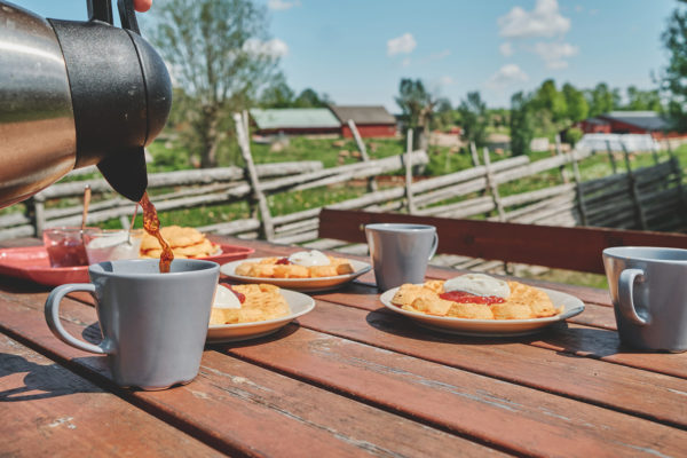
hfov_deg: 54.4
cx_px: 344
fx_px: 668
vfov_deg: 37.9
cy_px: 229
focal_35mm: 35
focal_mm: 23
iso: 160
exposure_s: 1/1000
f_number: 5.6
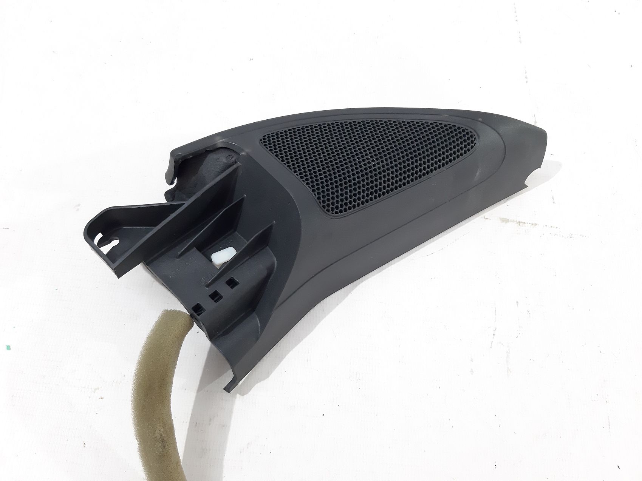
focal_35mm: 27
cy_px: 240
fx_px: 501
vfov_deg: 51.3
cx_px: 321
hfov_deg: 65.3
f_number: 1.7
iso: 320
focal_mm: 3.93
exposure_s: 1/50
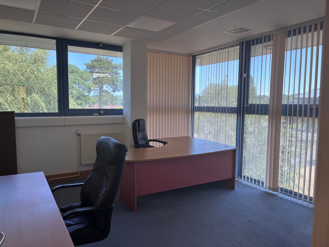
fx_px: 247
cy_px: 124
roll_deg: -0.5
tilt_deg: -5.5
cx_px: 164
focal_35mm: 26
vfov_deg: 53.1
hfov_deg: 67.3
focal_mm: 5.1
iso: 64
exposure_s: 1/100
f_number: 1.6
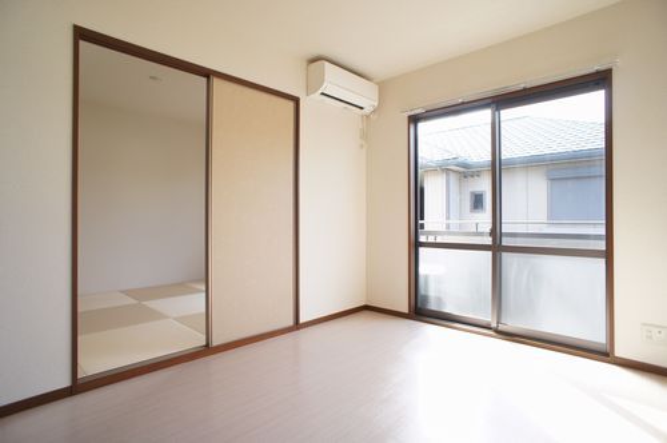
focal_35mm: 24
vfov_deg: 53.0
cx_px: 334
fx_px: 444
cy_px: 222
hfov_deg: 73.8
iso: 200
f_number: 4.5
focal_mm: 16
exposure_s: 1/80
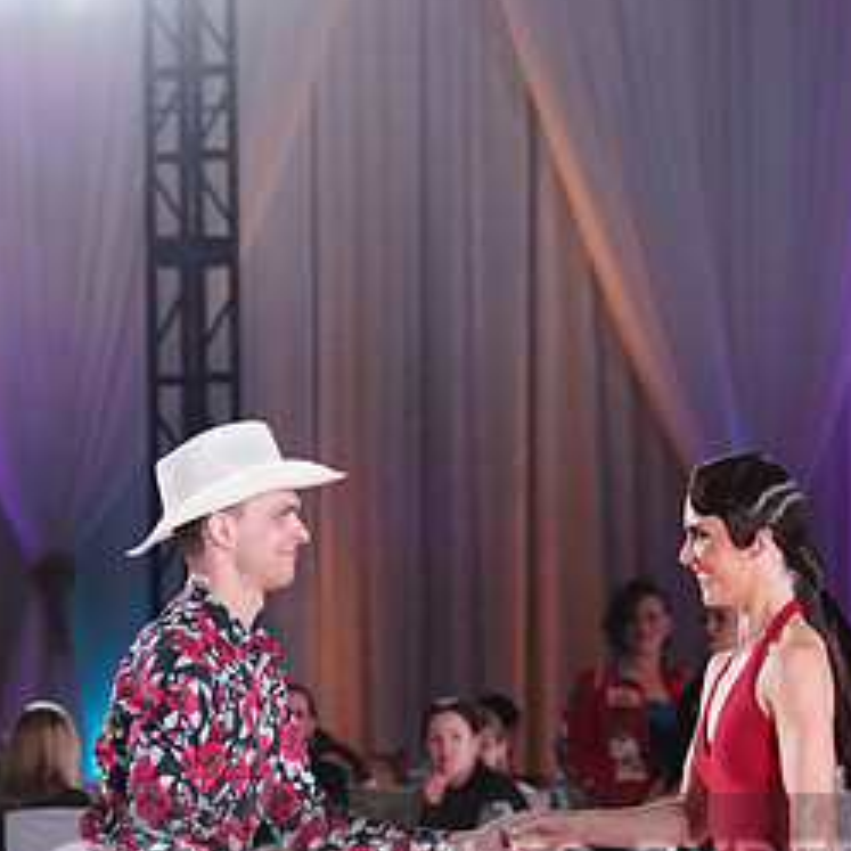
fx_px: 5451
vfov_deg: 8.9
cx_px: 463
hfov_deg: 8.9
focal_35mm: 196
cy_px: 909
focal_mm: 99
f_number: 4
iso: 2500
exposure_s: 1/400
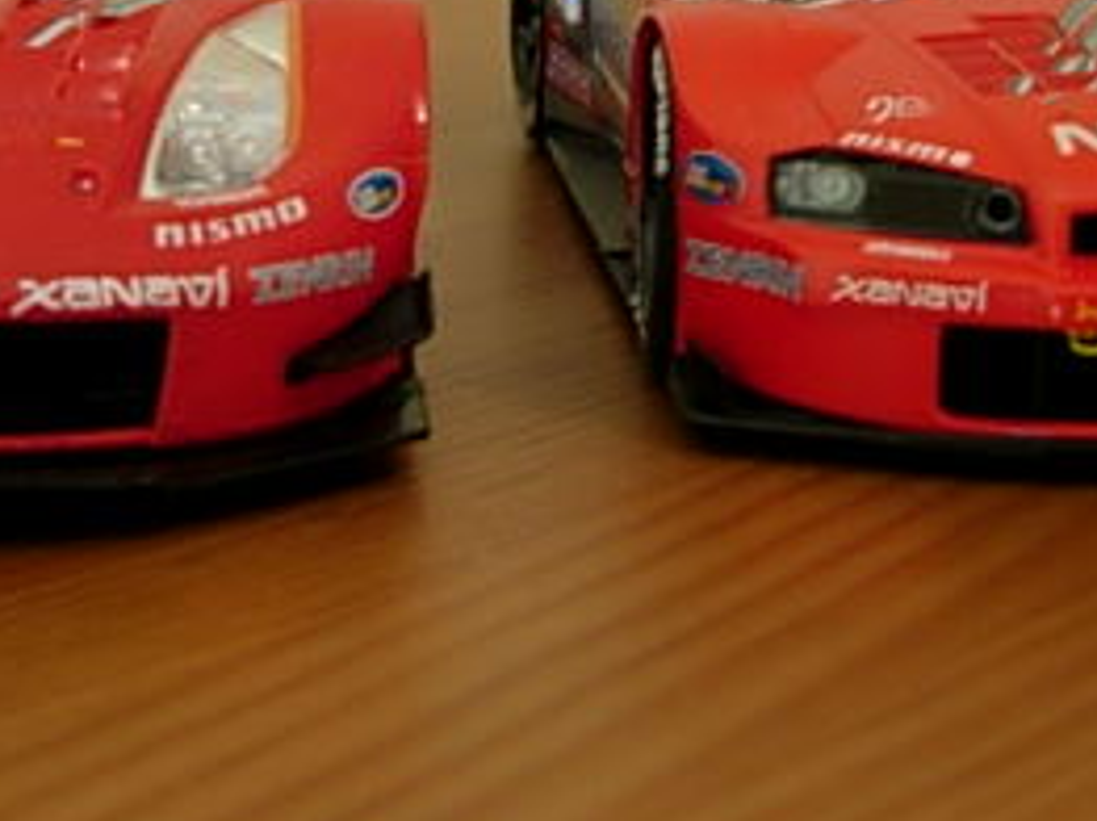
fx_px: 2945
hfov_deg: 21.1
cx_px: 452
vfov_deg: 15.5
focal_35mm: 93
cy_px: -29
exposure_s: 1/32
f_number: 2.8
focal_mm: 7.8
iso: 115
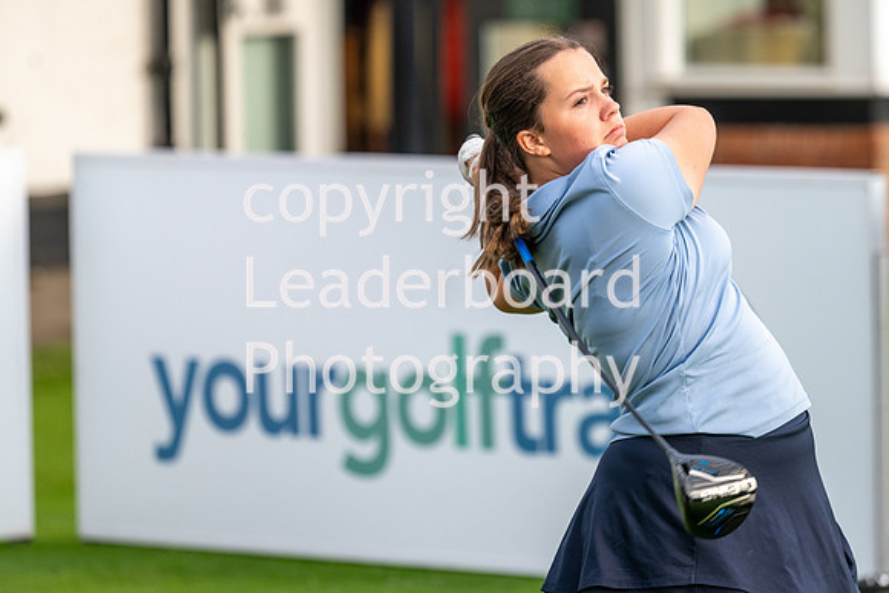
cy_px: 245
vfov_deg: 3.6
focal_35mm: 380
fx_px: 9384
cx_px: 554
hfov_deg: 5.4
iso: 400
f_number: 5.6
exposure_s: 1/640
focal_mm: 300
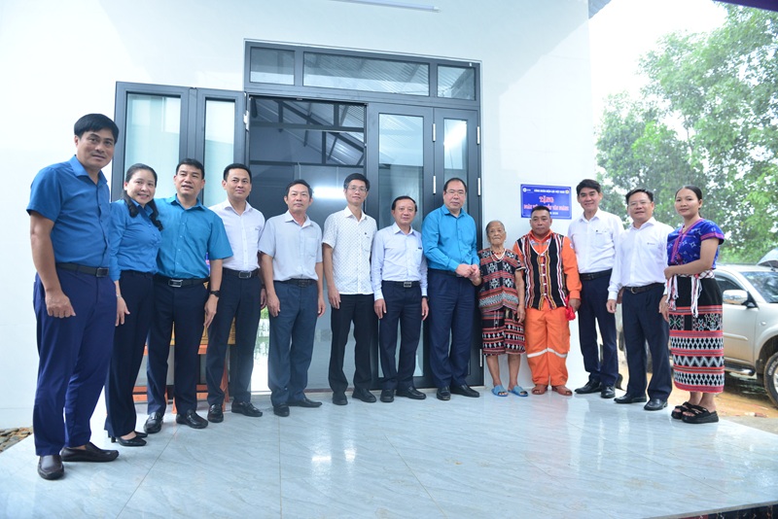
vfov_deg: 53.2
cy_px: 260
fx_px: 519
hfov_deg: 73.7
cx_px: 389
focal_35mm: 24
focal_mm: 24
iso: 800
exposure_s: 1/100
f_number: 3.2
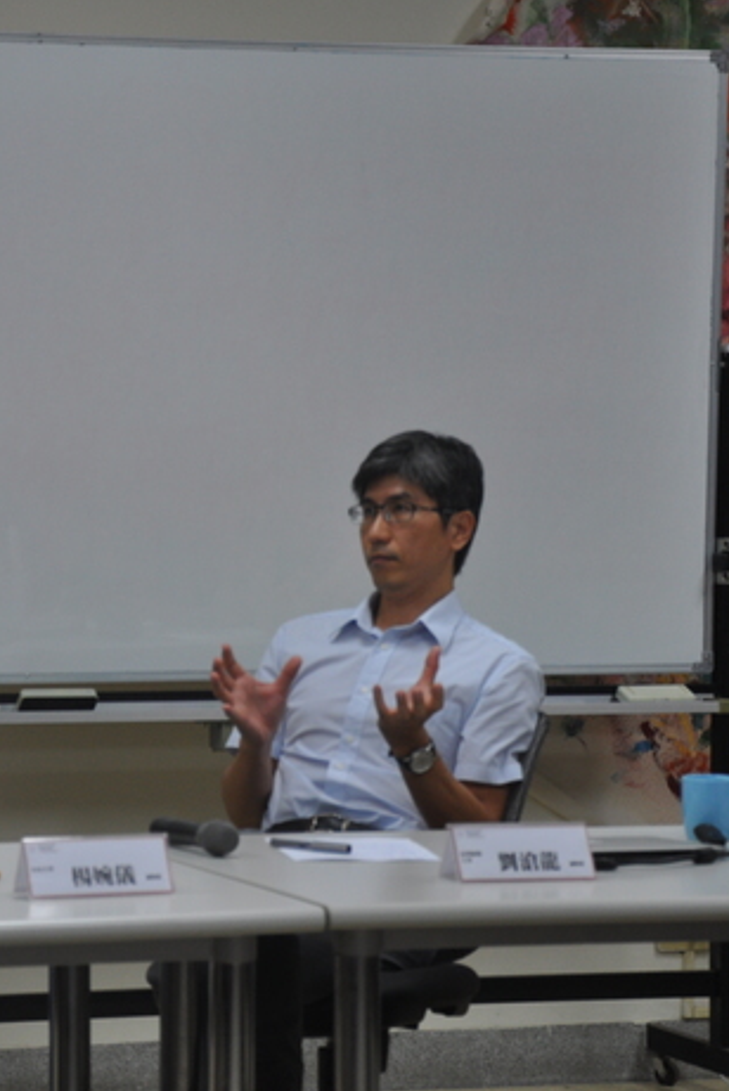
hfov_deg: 9.1
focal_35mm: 150
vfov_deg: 13.7
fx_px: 4549
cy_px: 548
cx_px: 173
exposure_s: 1/60
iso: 450
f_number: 5.3
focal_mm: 66
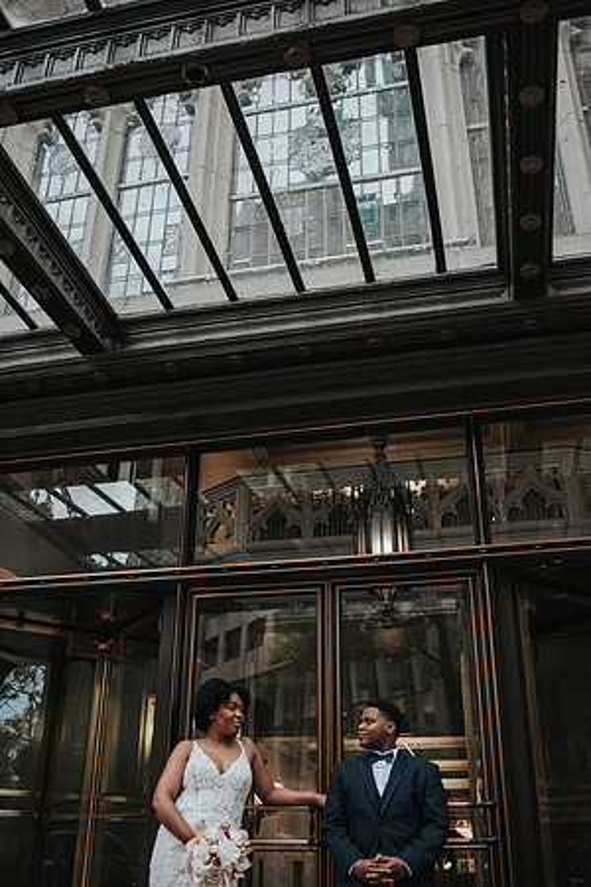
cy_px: 444
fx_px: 862
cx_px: 296
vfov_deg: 54.4
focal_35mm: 35
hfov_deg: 37.9
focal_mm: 35
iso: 1000
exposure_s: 1/1250
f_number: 2.8
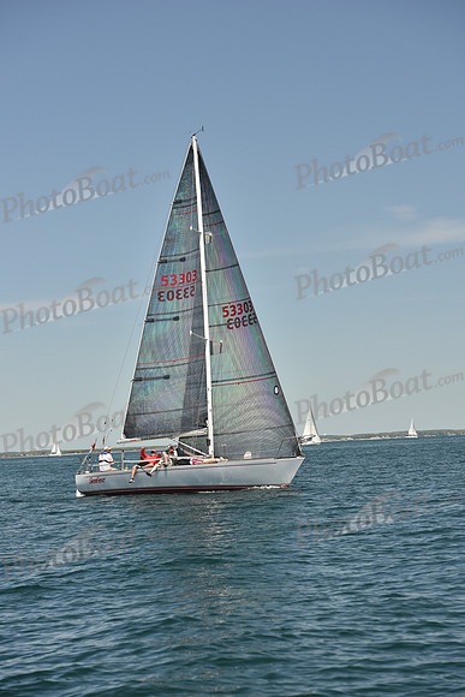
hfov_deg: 15.9
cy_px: 348
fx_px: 1665
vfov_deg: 23.6
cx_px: 232
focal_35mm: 86
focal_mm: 86
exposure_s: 1/800
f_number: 5.6
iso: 250
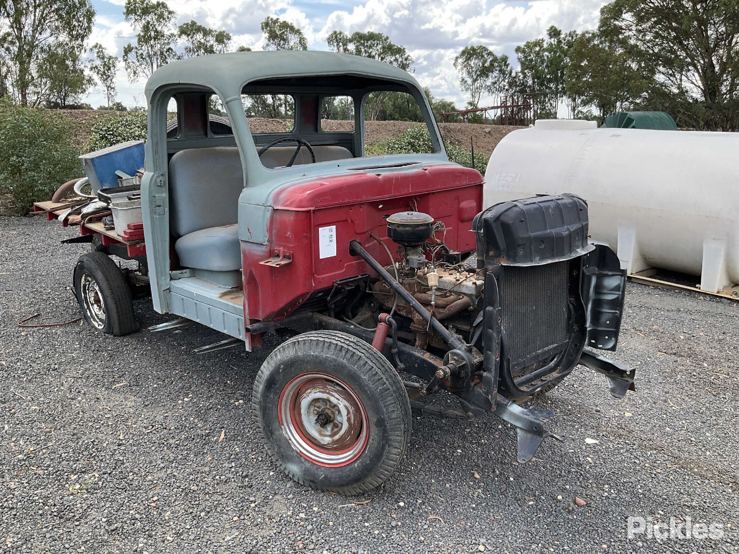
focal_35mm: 29
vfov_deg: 48.2
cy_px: 277
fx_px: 619
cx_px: 370
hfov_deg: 61.7
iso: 25
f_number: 1.8
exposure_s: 1/446
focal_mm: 3
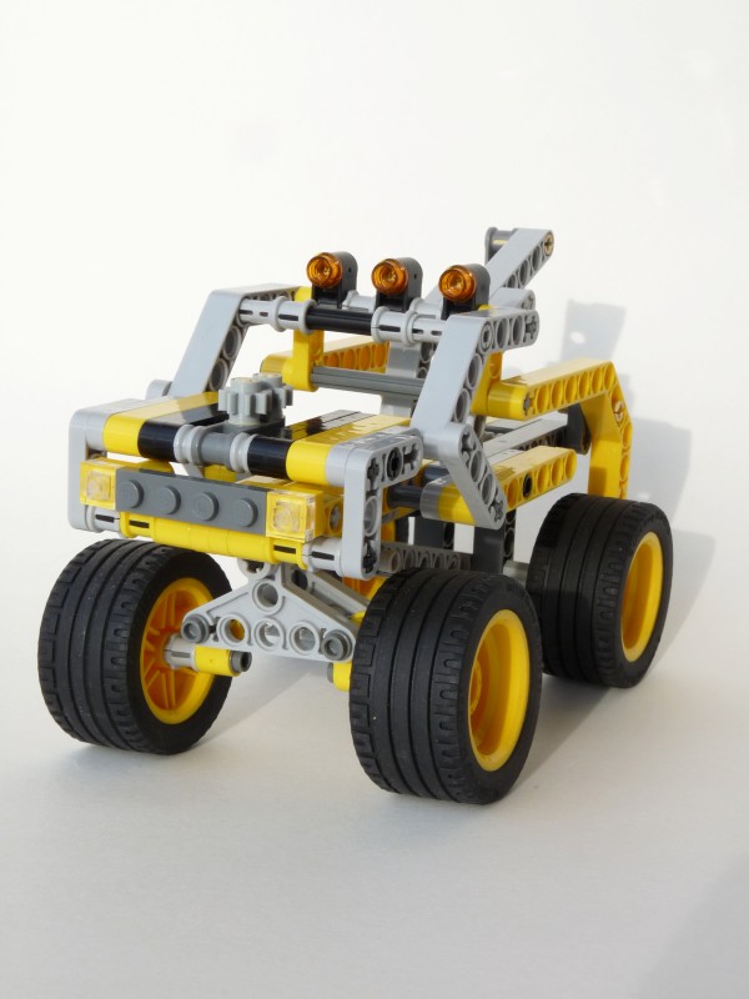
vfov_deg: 29.8
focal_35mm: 65
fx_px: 1875
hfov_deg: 22.6
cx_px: 374
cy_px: 500
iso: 100
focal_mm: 11.5
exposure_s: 1/100
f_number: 8
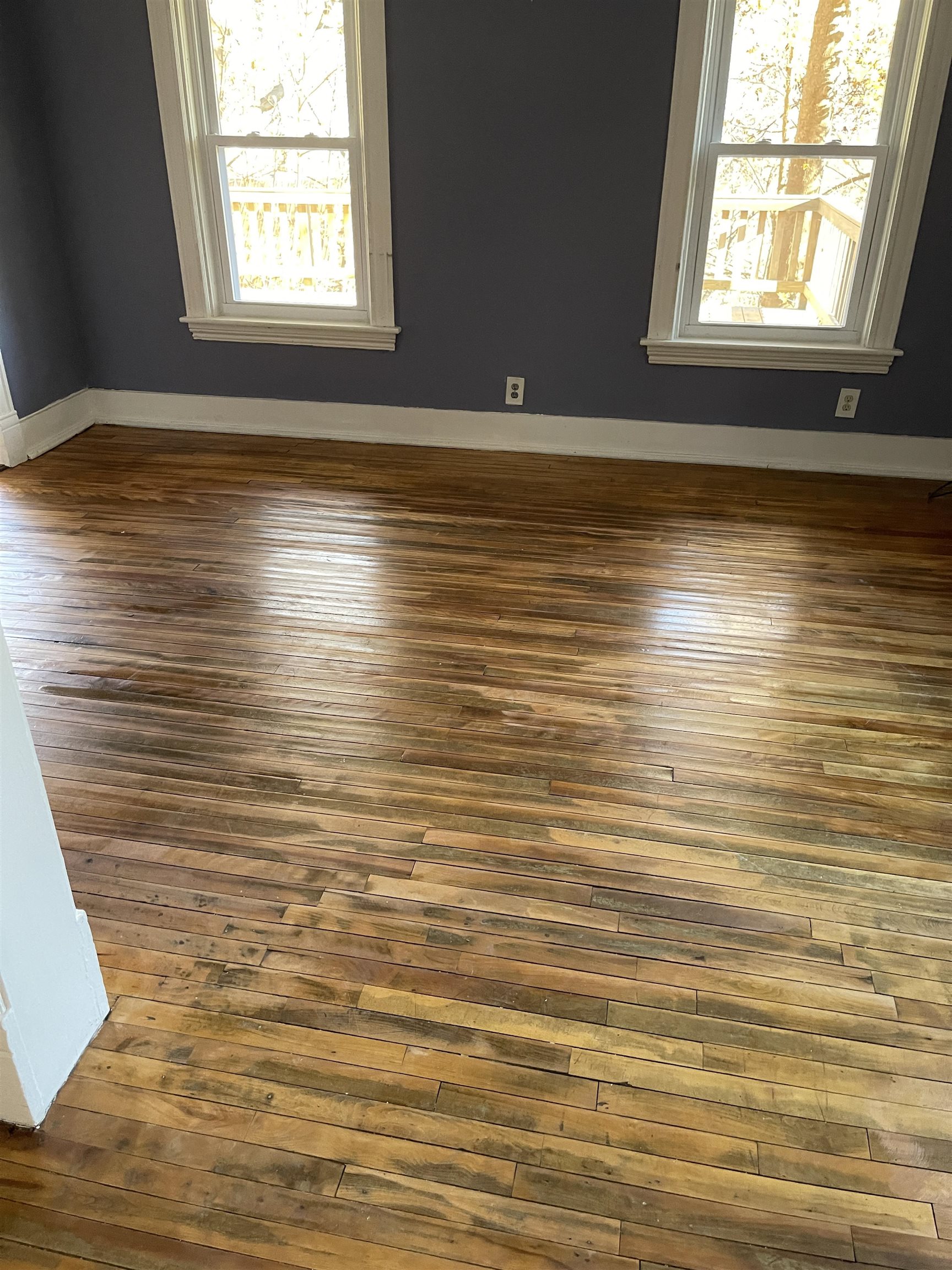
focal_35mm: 26
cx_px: 476
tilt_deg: -25.5
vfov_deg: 67.3
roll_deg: +0.0
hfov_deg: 53.1
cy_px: 635
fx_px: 953
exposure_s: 1/60
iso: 400
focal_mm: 5.1
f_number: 1.6
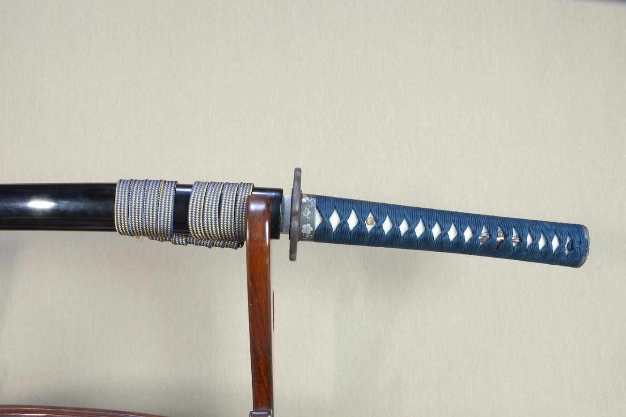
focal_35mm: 27
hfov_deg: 67.4
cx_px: 313
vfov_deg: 47.9
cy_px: 208
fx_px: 469
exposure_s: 1/2
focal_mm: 18
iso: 400
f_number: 11
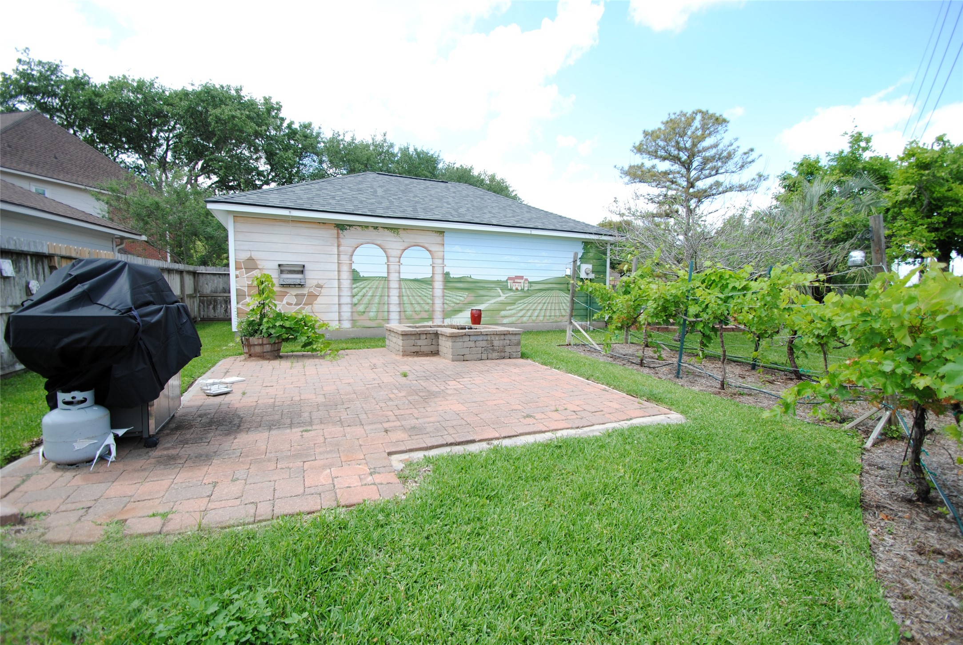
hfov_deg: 100.3
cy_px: 322
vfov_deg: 77.5
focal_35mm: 15
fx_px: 402
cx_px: 482
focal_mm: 10
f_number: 4
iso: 100
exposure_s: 1/320
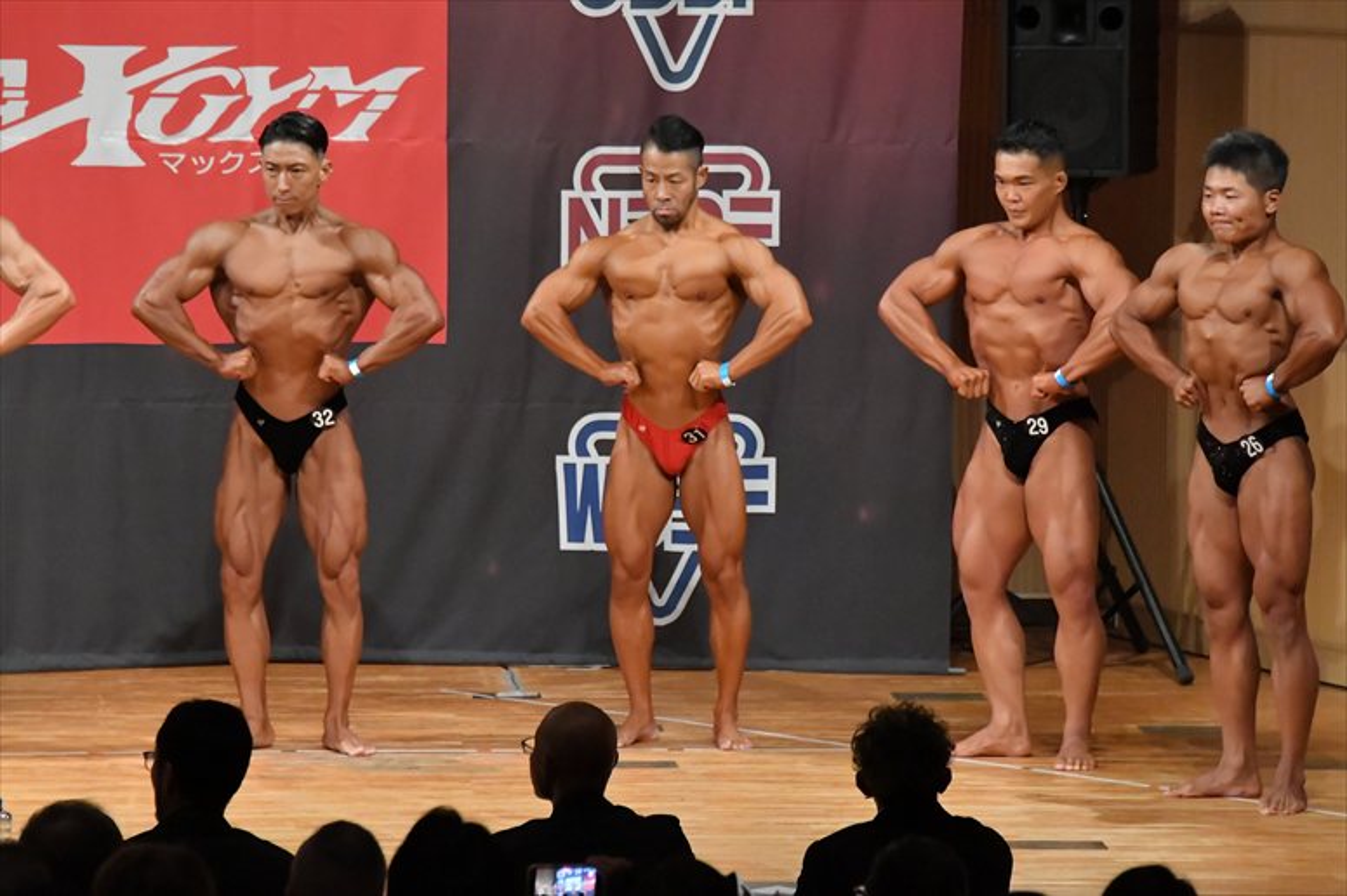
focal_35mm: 240
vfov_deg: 5.7
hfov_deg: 8.6
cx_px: 674
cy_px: 448
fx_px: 8976
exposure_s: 1/400
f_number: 5.6
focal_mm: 160
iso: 10000
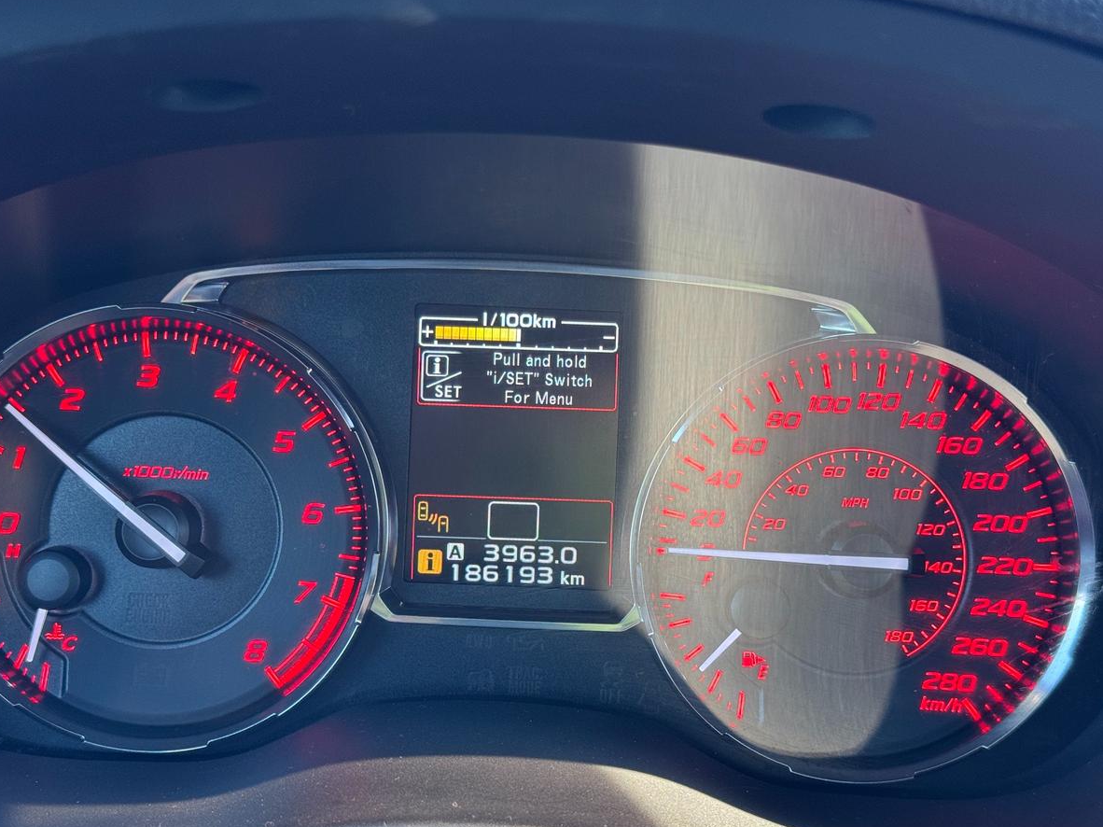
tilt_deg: -18.5
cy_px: 443
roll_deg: -1.3
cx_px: 540
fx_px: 1657
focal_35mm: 52
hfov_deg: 36.8
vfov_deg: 28.0
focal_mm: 6.76
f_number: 1.78
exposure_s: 1/50
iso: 64
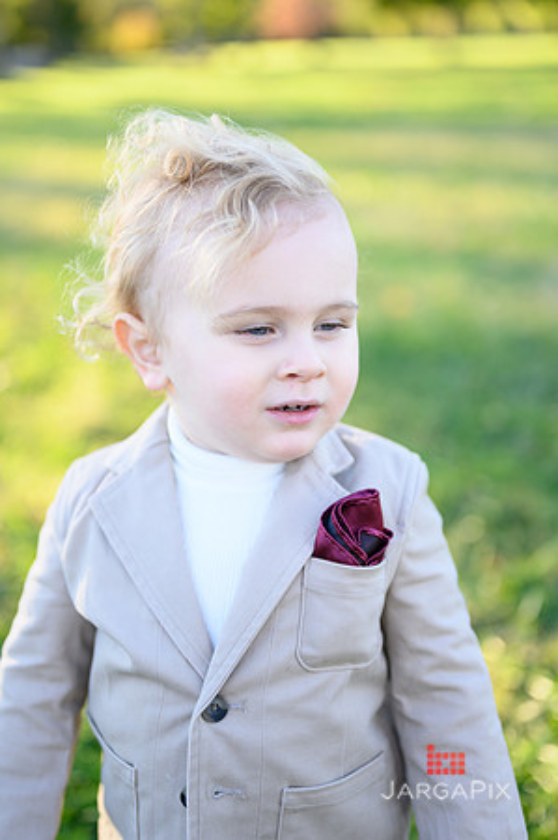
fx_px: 1165
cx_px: 279
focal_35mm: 50
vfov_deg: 39.6
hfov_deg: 26.9
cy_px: 420
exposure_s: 1/800
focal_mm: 50
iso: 320
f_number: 2
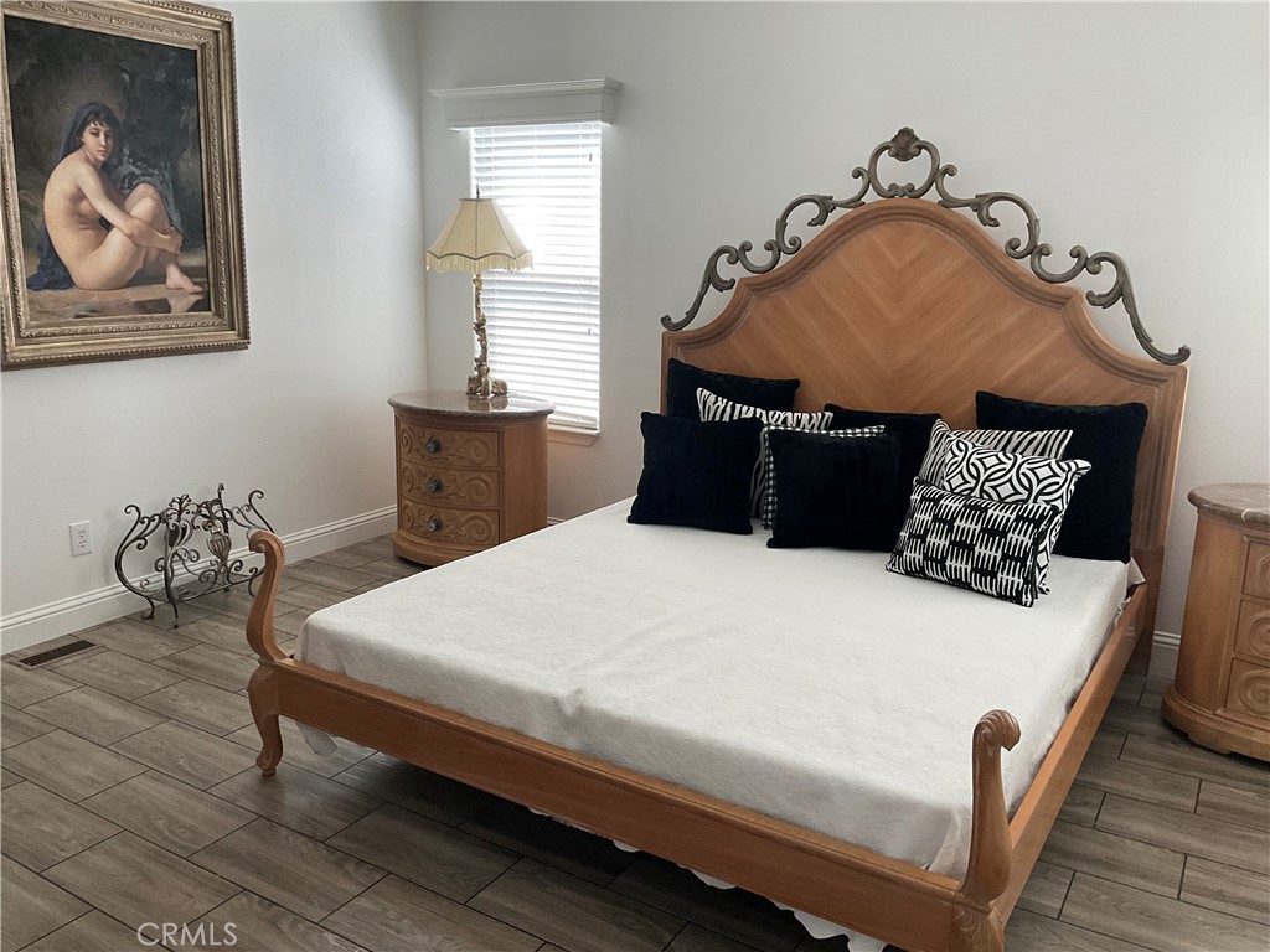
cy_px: 476
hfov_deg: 61.7
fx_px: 1064
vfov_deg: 48.2
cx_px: 635
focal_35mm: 29
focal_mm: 3
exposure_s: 1/60
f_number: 1.8
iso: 64
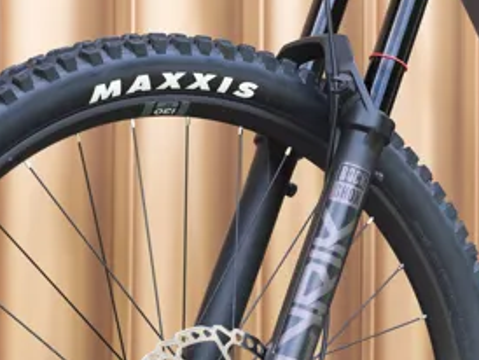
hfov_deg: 11.4
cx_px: 544
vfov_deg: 8.7
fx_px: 2368
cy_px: 158
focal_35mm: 171
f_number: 4
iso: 1000
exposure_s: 1/1250
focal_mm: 61
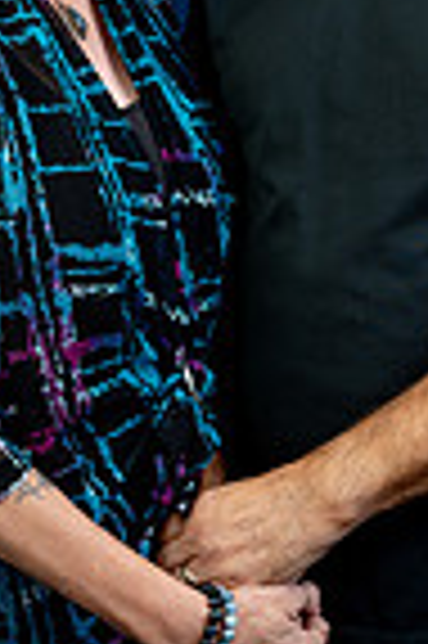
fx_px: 2306
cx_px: 189
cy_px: 113
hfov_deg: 10.6
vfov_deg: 15.8
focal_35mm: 129
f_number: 4.5
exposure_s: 1/200
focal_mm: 41
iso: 200
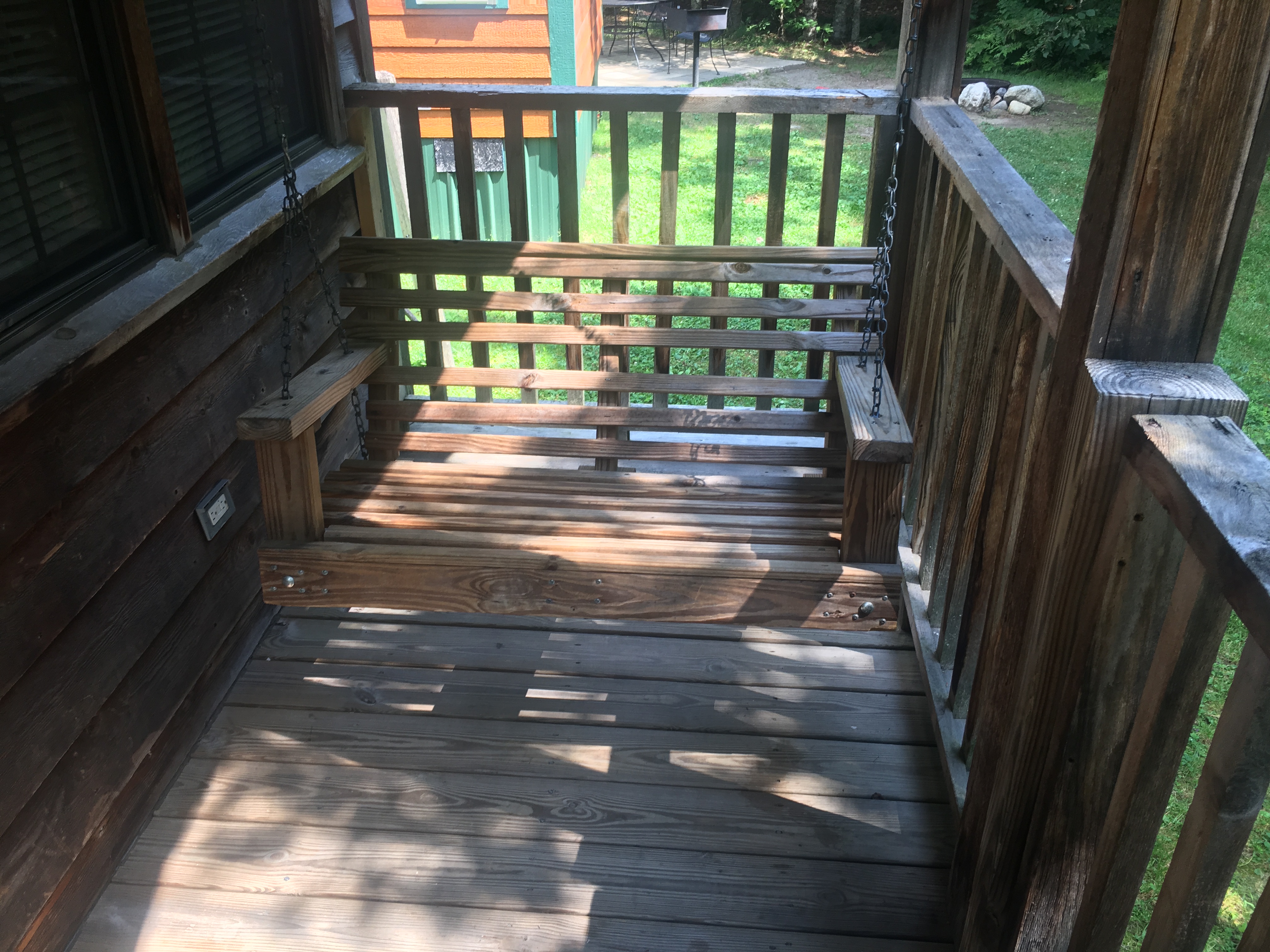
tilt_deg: -28.0
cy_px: 476
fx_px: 1064
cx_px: 635
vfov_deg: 48.2
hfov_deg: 61.7
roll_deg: +1.5
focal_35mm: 29
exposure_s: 1/120
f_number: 2.2
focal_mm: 4.15
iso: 25
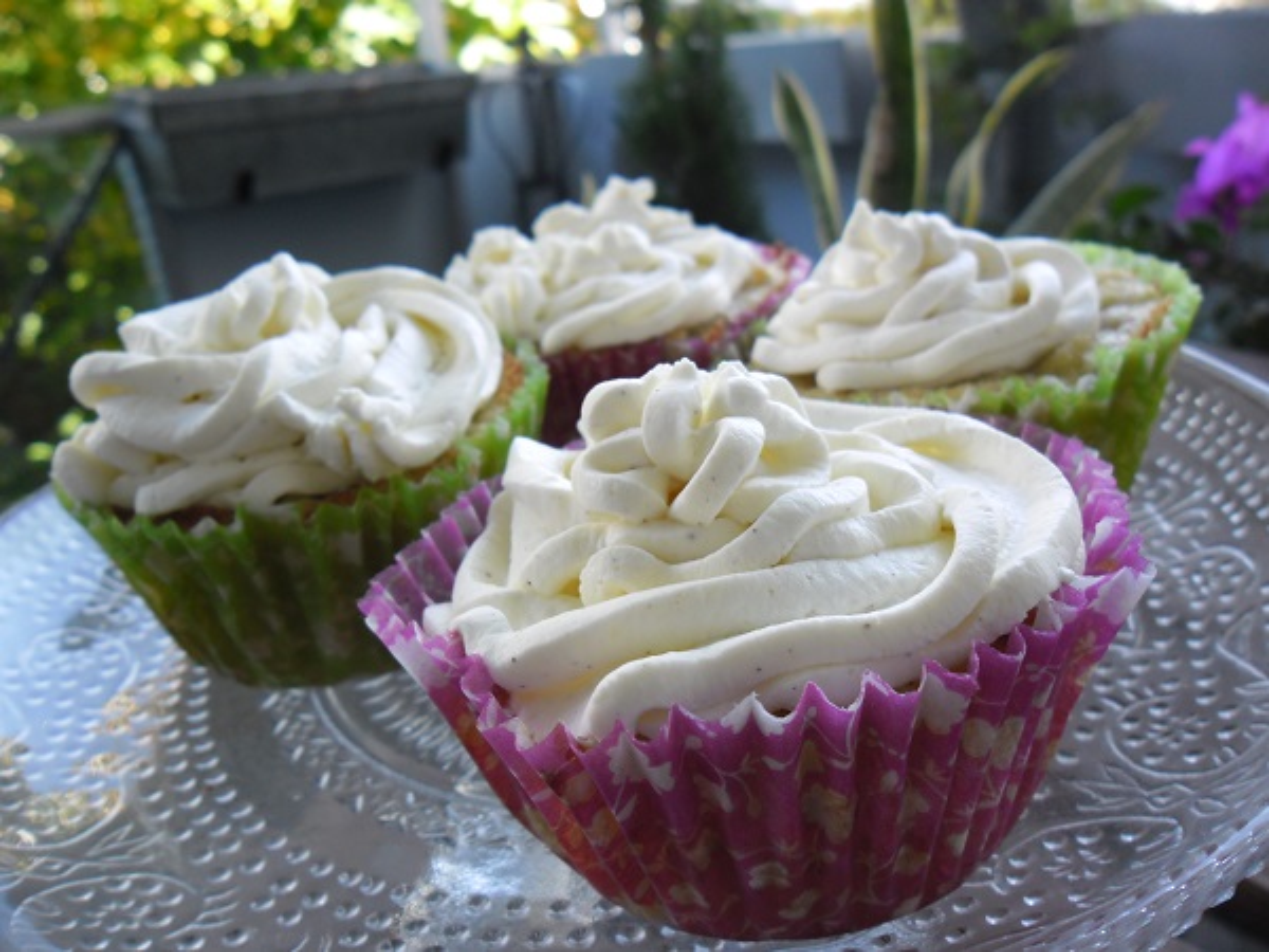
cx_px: 634
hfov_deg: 65.3
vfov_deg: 51.4
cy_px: 476
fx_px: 990
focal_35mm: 27
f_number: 3.5
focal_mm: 4.9
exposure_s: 1/58
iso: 100
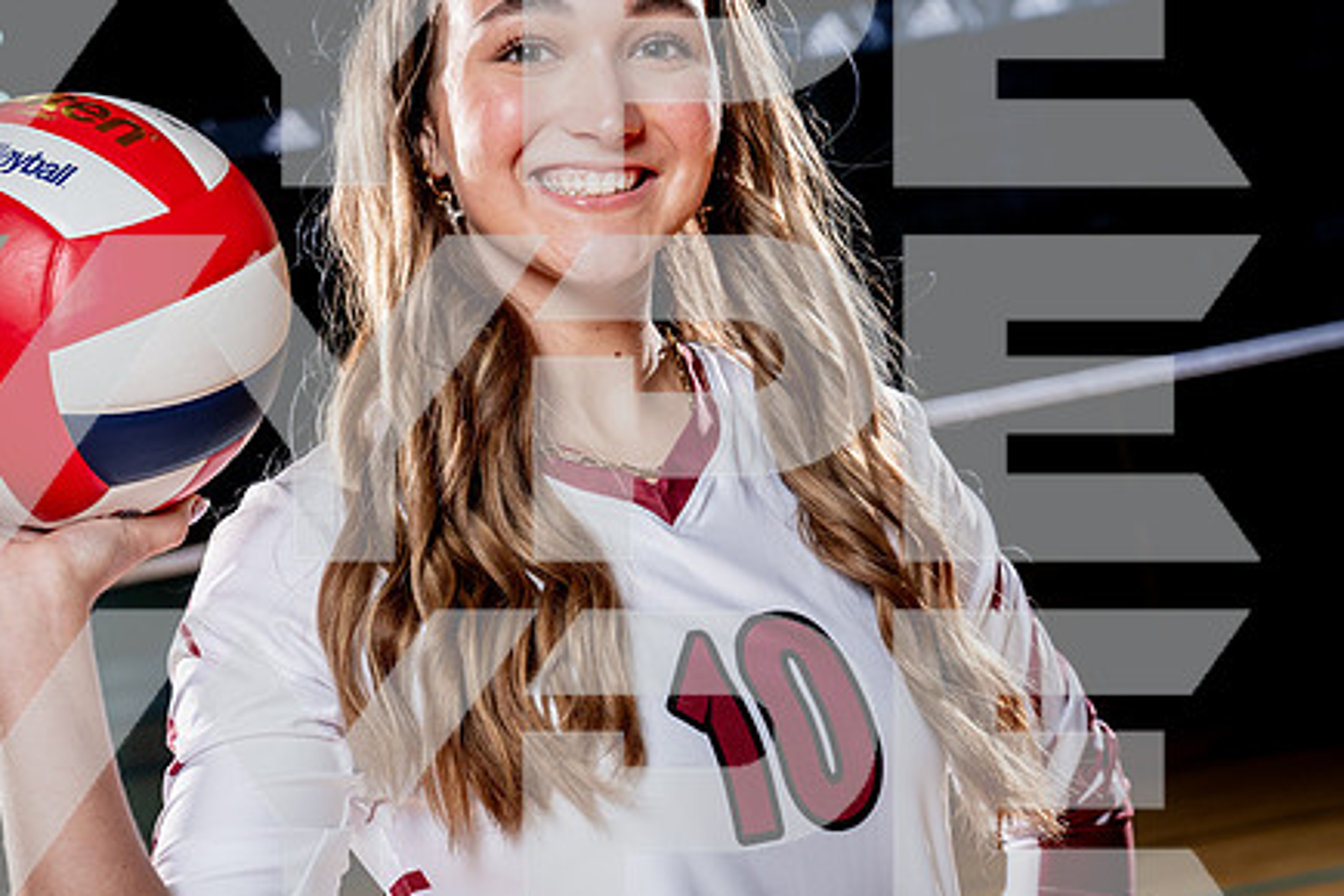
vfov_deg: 17.9
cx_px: 473
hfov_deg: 26.5
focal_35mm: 76
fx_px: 2837
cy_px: 400
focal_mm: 57
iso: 250
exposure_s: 1/250
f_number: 5.6
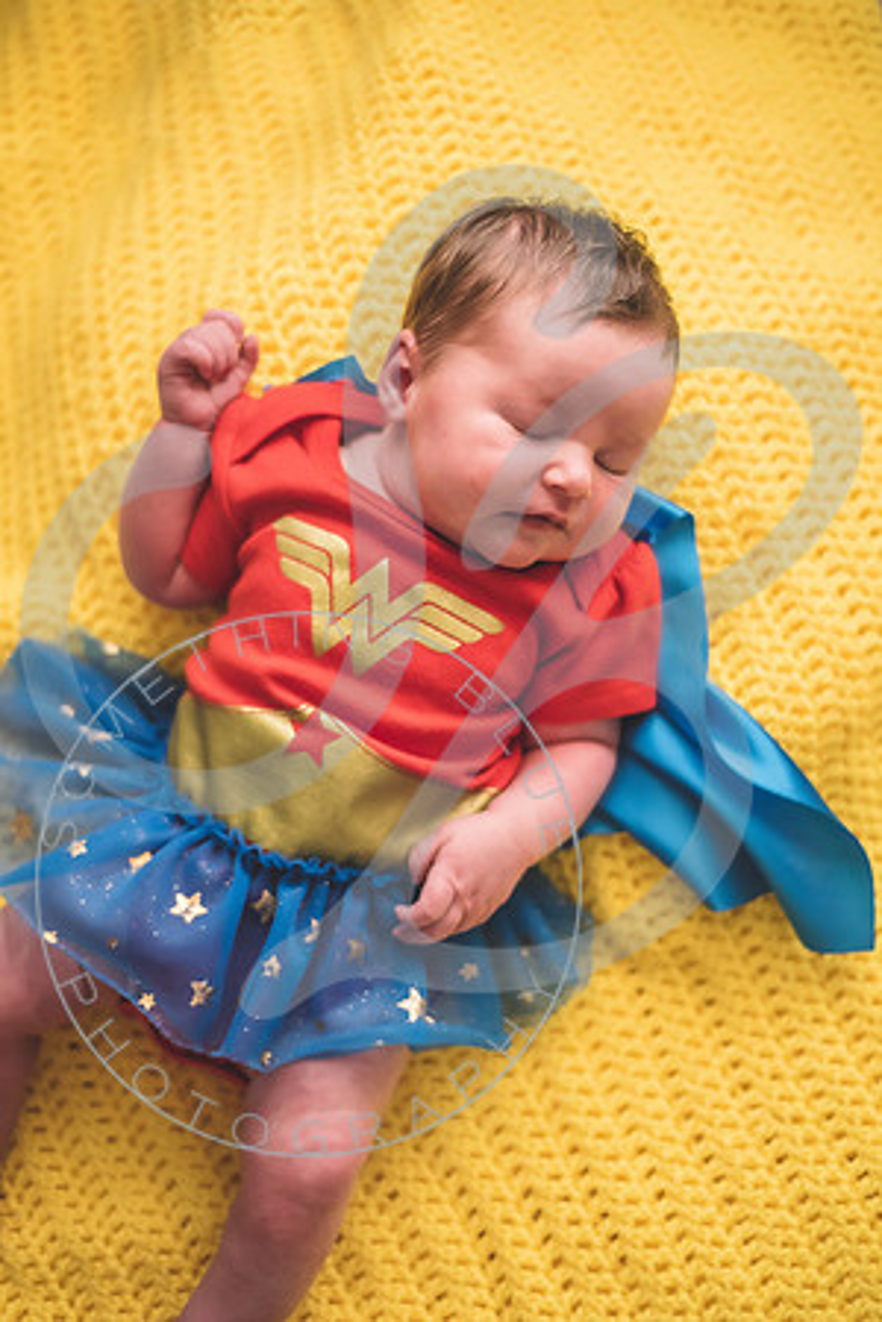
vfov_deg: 39.6
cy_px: 661
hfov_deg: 27.0
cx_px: 441
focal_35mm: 50
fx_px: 1837
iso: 1250
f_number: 1.8
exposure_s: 1/125
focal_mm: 50
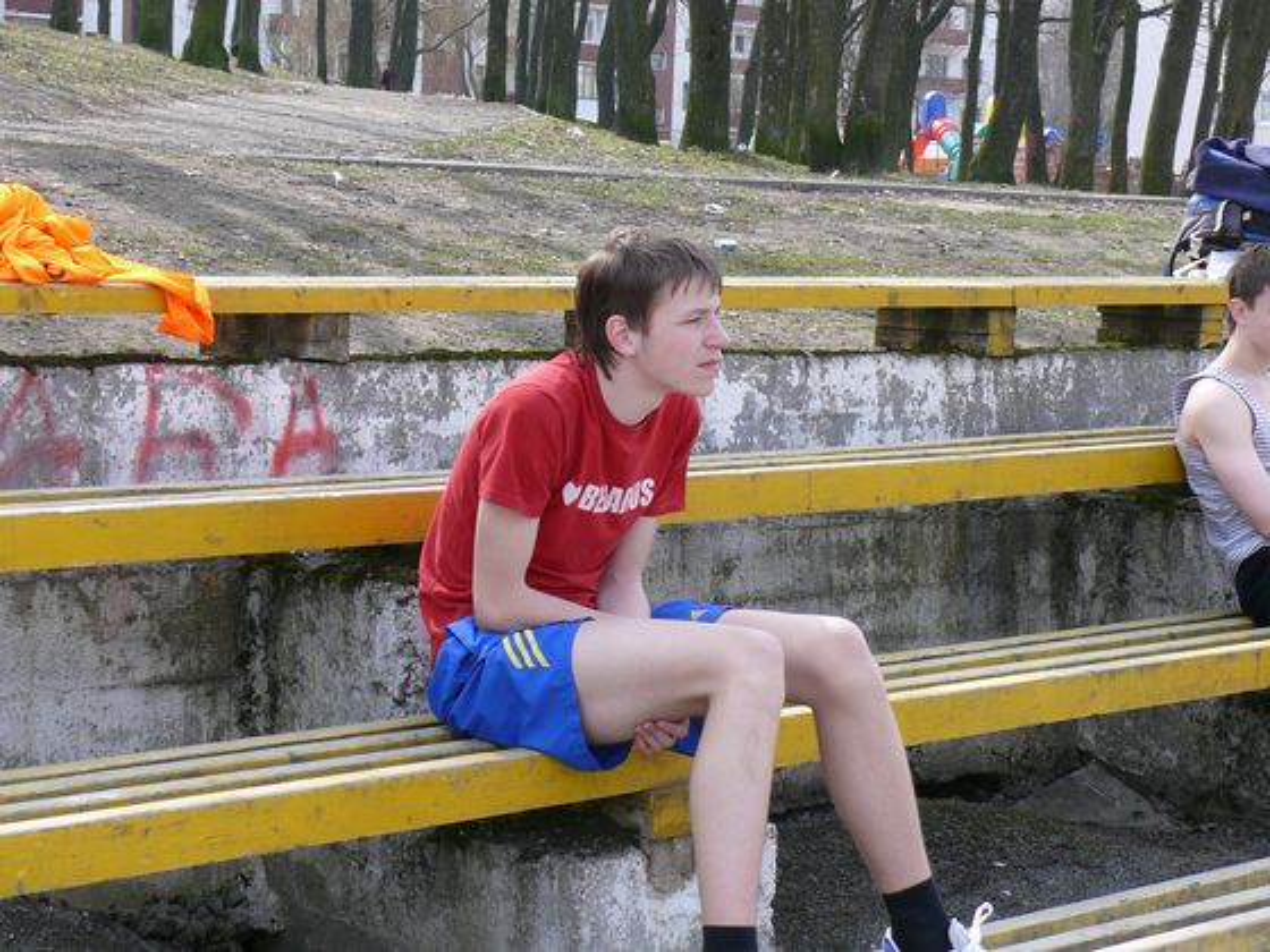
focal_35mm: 75
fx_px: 2752
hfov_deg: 26.0
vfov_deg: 19.6
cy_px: 476
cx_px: 635
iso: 100
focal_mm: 11.5
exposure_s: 1/200
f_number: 4.5
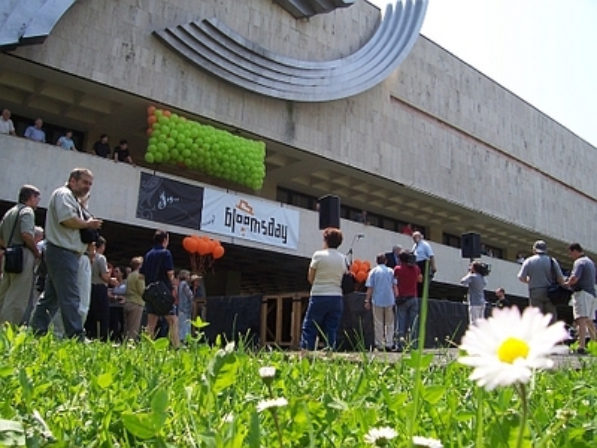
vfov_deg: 41.8
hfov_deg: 54.0
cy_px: 224
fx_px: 586
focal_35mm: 34
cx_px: 298
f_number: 5.6
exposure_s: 1/250
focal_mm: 5.6
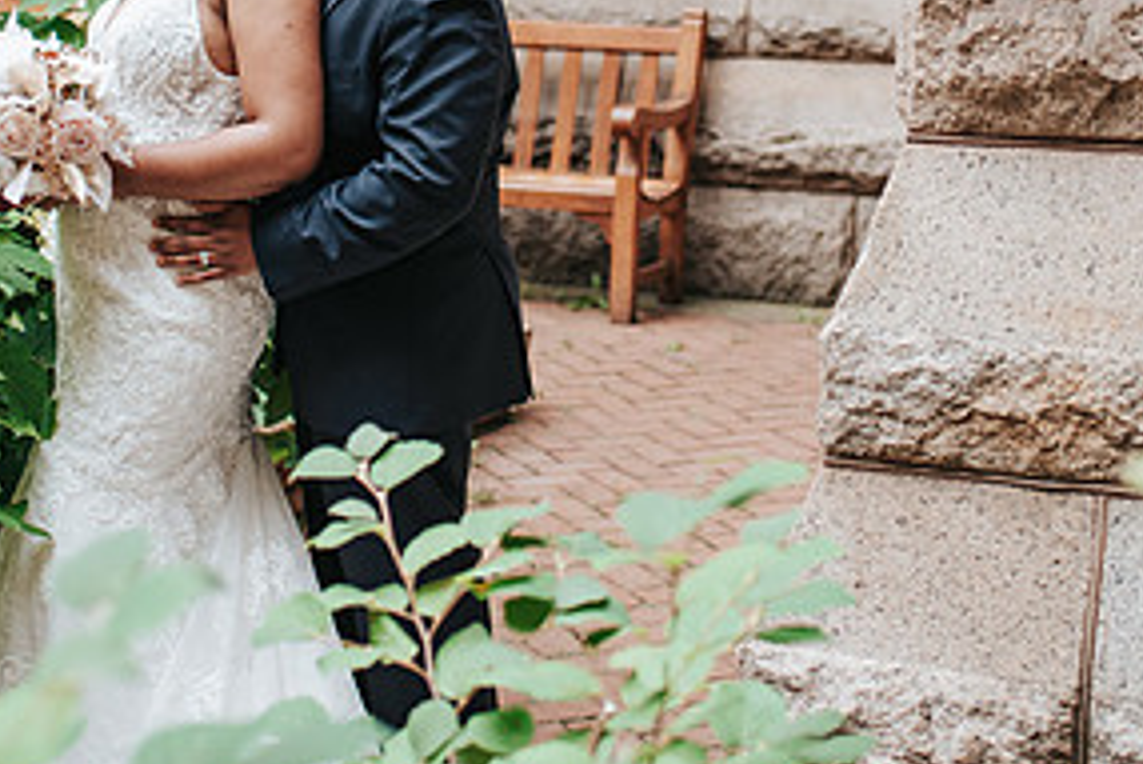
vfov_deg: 17.2
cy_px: 42
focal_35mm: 78
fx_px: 2478
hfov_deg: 25.9
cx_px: 391
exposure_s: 1/640
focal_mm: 35
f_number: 2.5
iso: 800
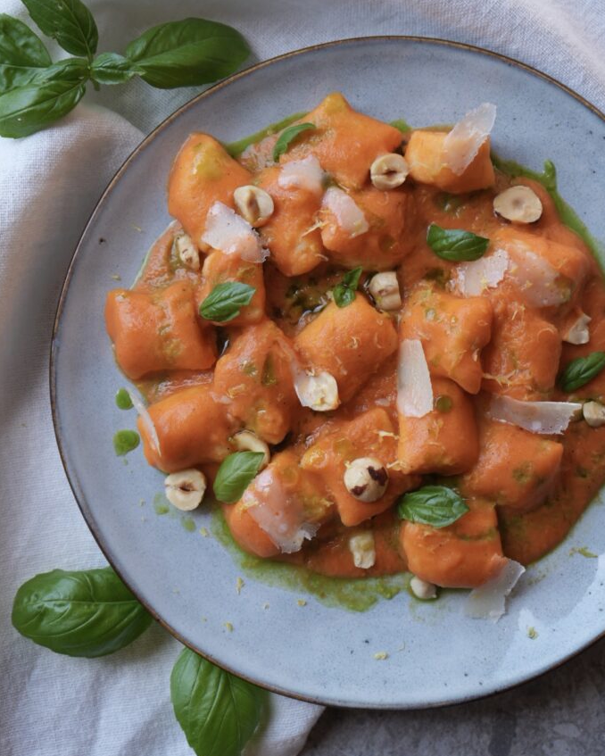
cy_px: 370
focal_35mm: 67
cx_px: 304
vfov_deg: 28.3
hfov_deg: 22.8
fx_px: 1499
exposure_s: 1/60
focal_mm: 59
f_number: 6.3
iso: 100
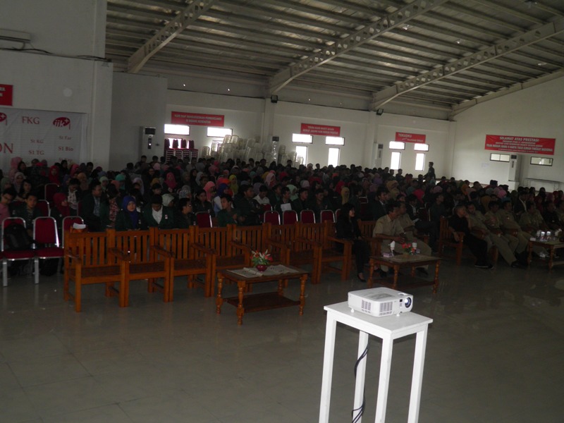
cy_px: 212
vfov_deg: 40.7
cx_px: 282
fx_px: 570
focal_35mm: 35
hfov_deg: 52.6
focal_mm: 6.3
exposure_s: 1/50
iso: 125
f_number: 3.1
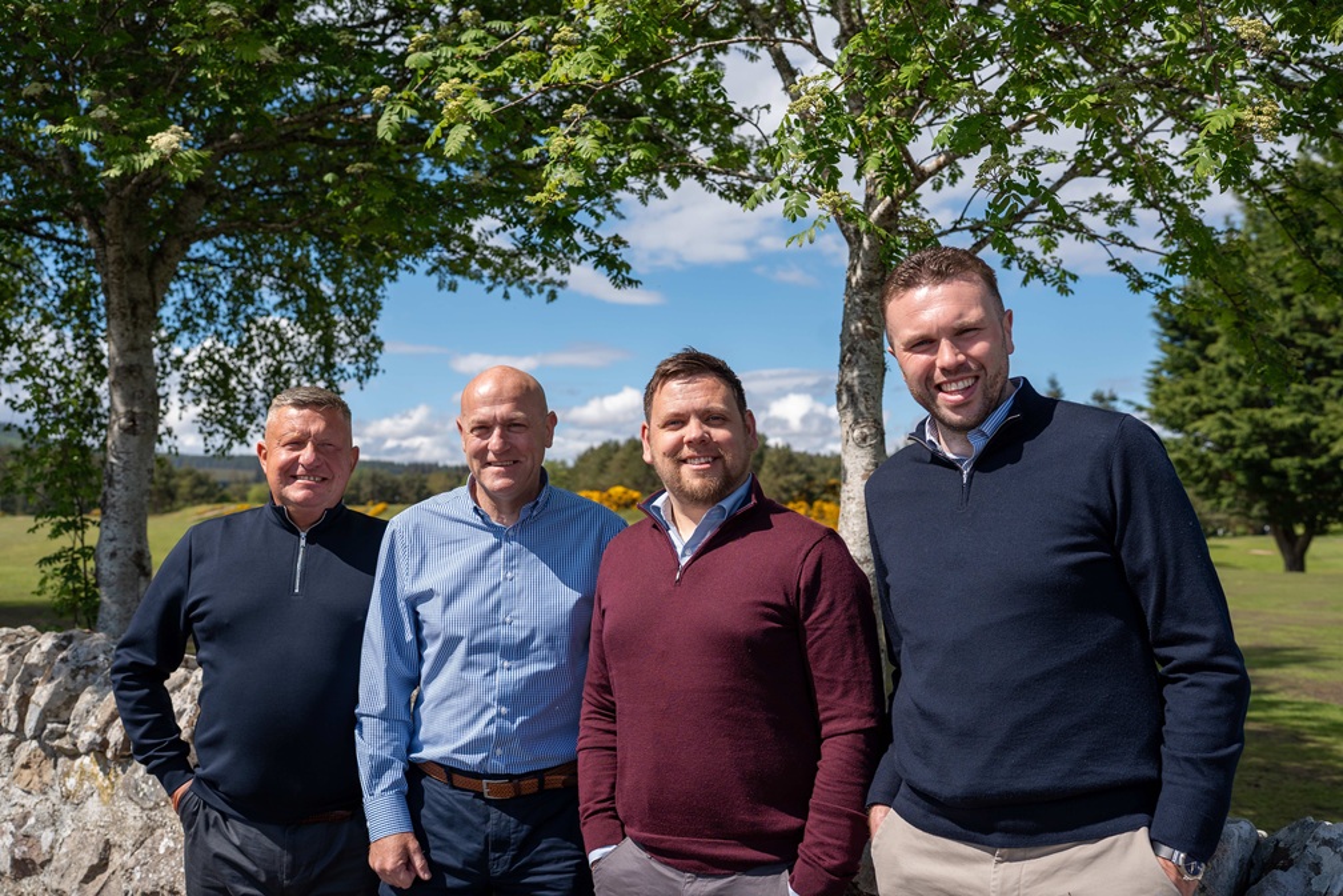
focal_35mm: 35
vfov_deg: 37.9
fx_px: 1306
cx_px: 672
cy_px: 448
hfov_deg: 54.4
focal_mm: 35
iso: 100
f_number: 4.5
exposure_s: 1/1250
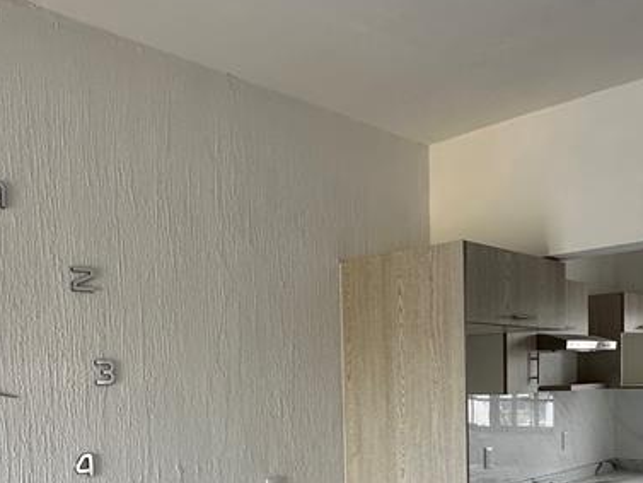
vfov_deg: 35.9
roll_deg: +0.4
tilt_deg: -2.4
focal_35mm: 38
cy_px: 418
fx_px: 706
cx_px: 309
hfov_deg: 49.0
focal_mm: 2.22
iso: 160
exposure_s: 1/99
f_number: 2.2
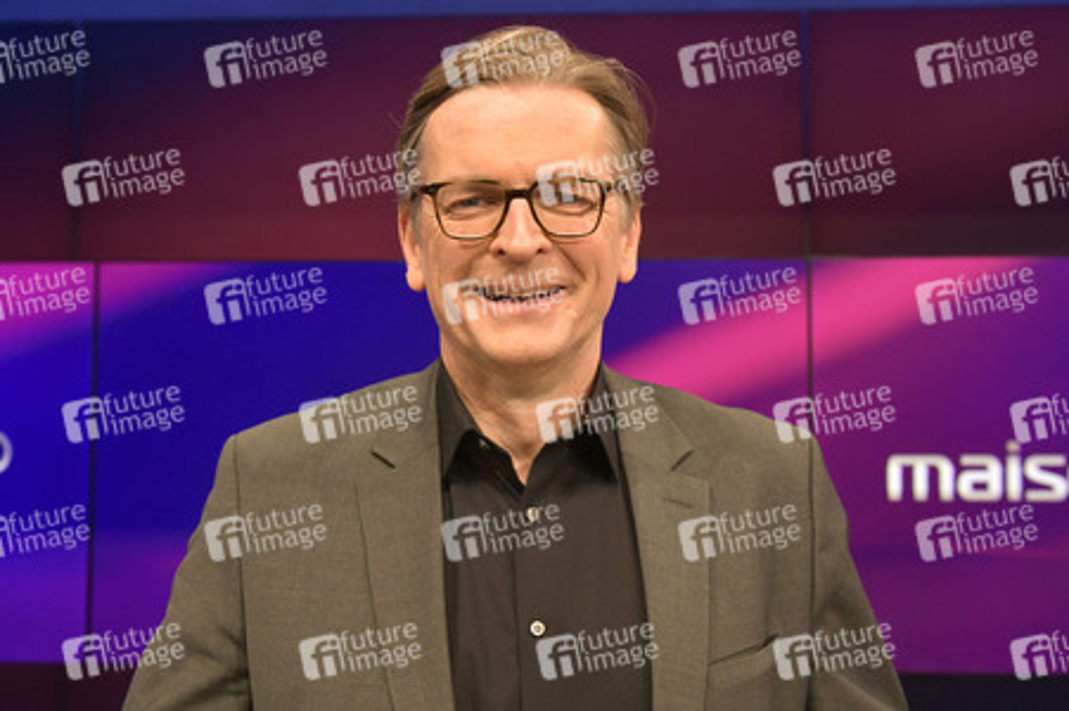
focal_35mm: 48
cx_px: 534
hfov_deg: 41.1
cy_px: 356
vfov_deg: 28.0
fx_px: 1424
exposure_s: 1/200
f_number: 5.6
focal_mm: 48
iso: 2000
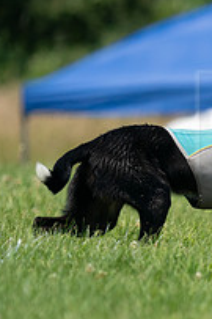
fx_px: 10662
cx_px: 345
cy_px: 148
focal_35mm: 1205
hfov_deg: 1.1
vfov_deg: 1.7
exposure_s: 1/4000
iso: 1000
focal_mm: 422
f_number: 6.3
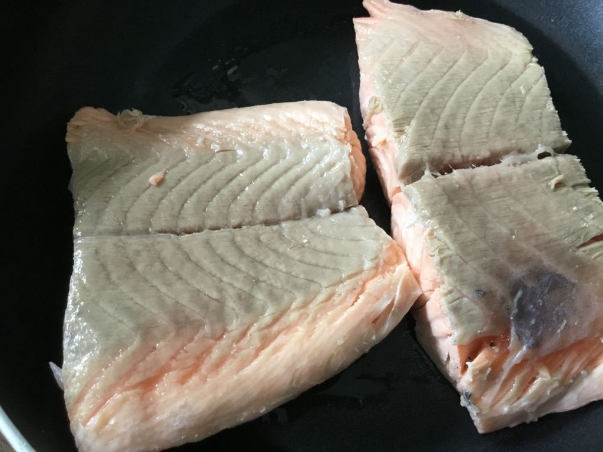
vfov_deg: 45.4
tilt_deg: -70.6
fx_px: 540
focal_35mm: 31
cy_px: 226
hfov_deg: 58.4
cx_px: 302
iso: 160
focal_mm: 3.3
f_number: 2.4
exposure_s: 1/33
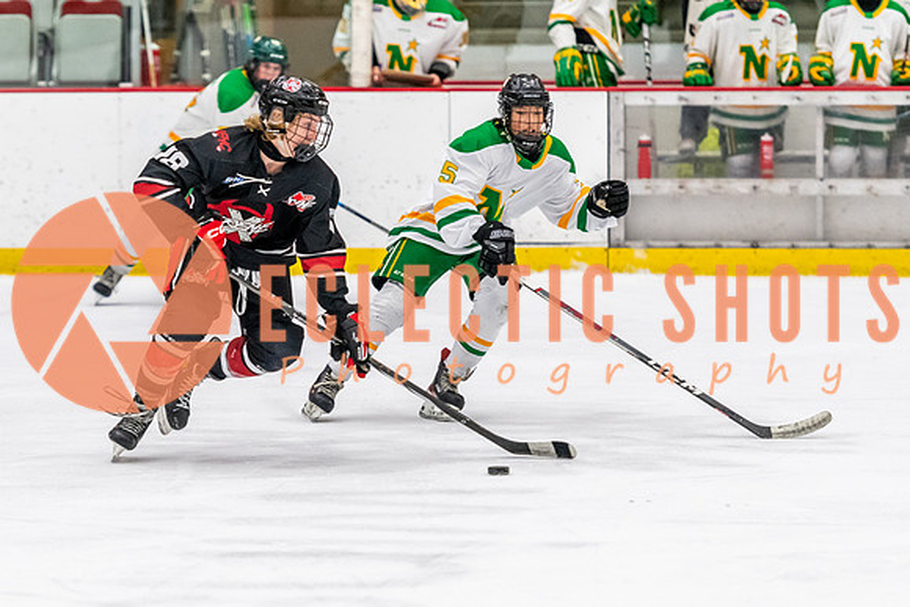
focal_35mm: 205
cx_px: 276
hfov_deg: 10.0
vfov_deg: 6.7
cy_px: 323
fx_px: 5194
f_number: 2.8
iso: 4000
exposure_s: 1/640
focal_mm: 135
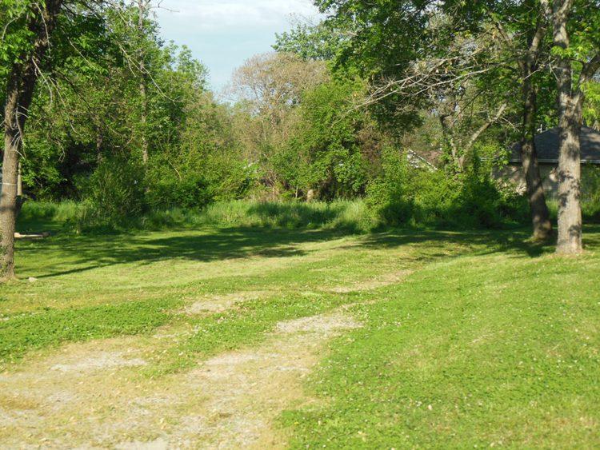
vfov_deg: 25.7
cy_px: 225
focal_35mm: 57
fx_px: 988
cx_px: 300
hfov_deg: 33.8
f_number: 4.1
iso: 125
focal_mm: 10.2
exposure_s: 1/500
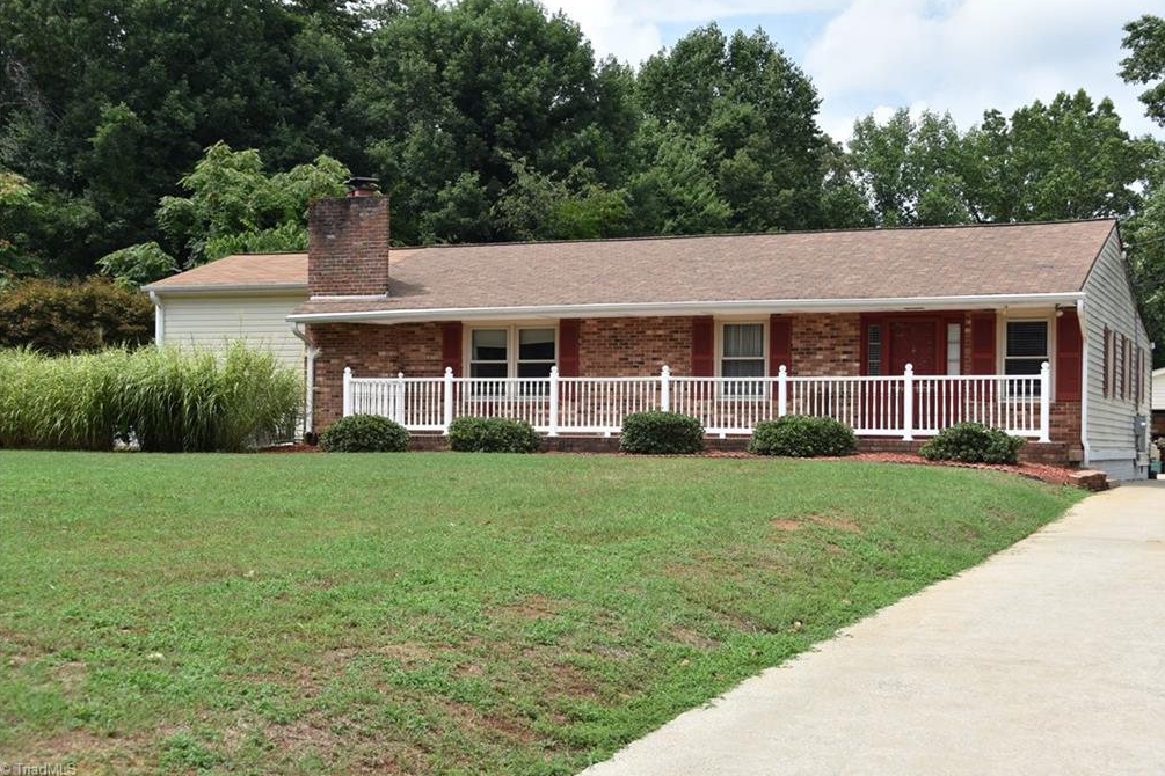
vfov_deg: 25.5
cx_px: 591
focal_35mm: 53
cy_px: 384
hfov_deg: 37.5
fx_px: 1715
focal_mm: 52
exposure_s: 1/320
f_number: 9
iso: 200
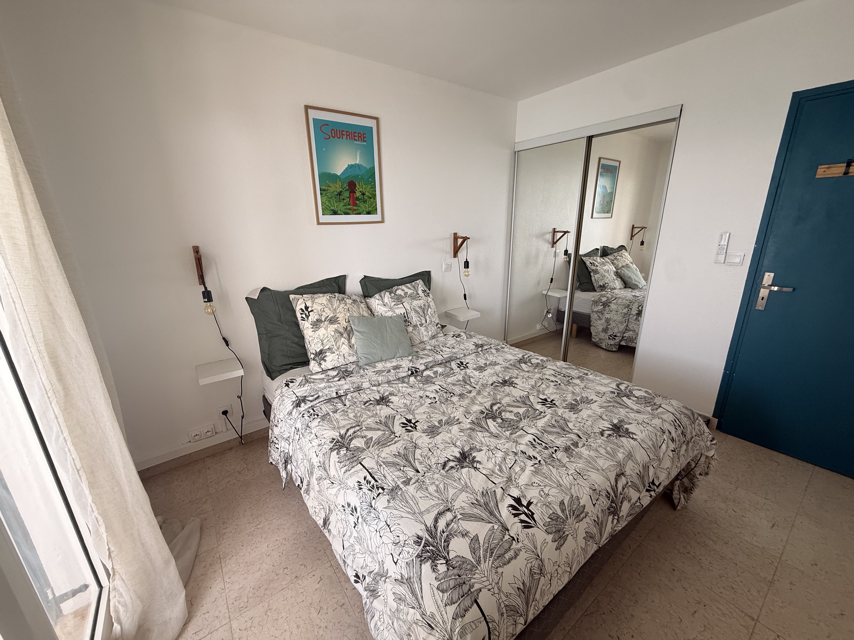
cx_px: 427
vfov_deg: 85.7
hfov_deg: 102.1
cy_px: 320
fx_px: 345
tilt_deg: -16.3
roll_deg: +0.6
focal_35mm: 14
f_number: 2.2
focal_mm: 2.22
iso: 125
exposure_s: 1/99
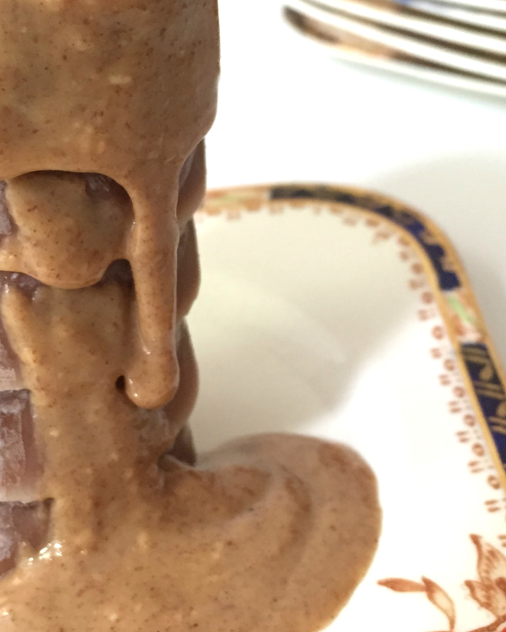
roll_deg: -1.1
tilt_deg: -33.2
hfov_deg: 27.1
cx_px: 293
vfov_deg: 33.6
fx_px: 1048
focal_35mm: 56
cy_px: 306
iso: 250
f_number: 2.2
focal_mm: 4.15
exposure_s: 1/17
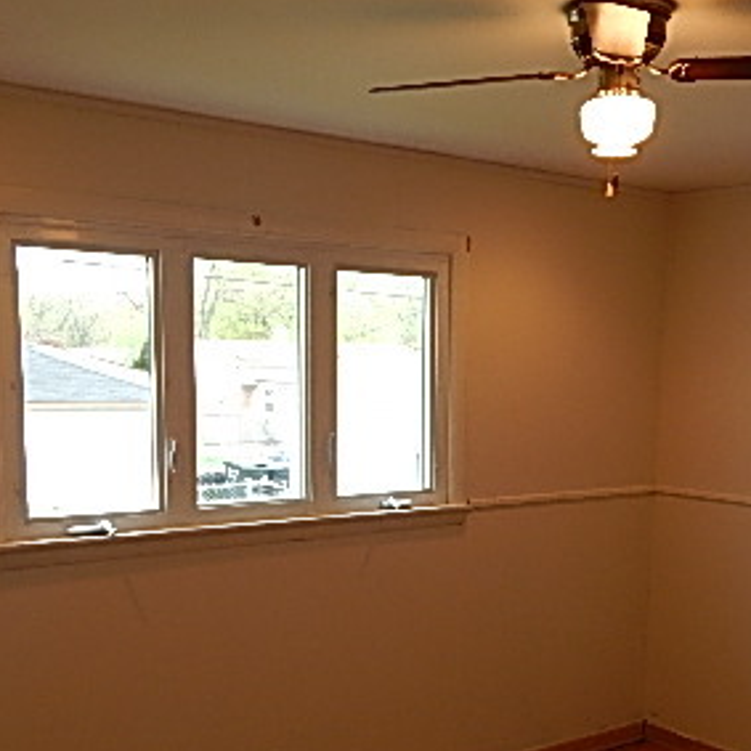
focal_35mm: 44
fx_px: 1080
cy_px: 547
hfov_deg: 38.2
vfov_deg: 37.6
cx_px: 456
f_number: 3
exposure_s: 1/50
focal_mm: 4
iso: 125
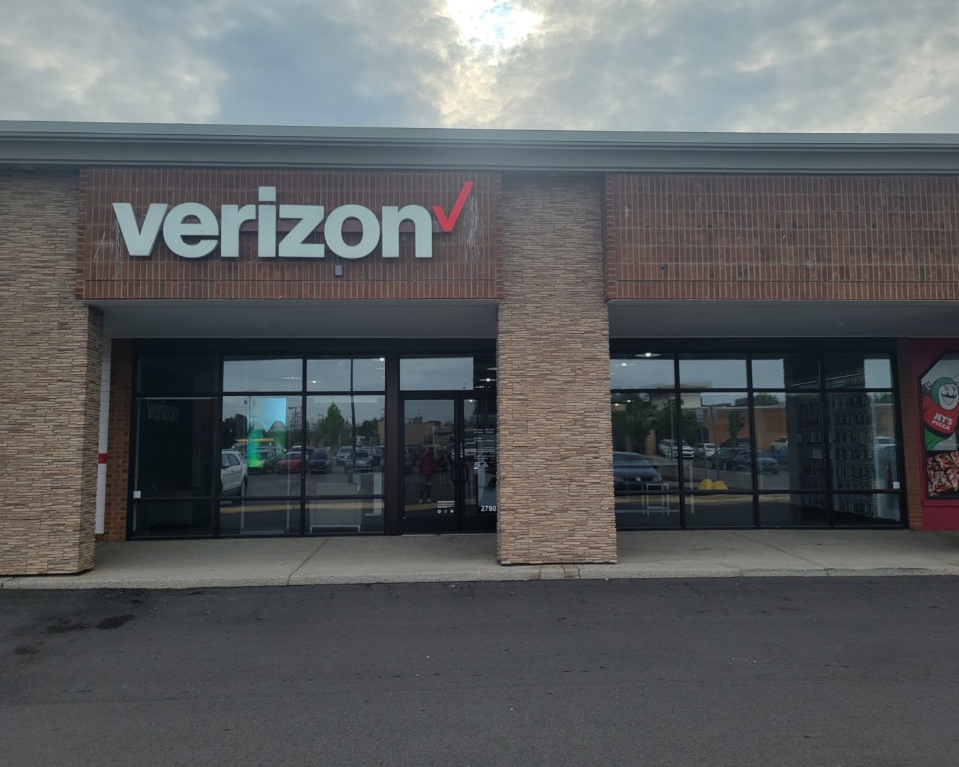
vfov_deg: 51.5
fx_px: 795
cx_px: 484
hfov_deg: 62.2
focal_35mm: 28
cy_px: 374
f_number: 1.8
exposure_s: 1/1863
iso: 40
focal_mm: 5.4
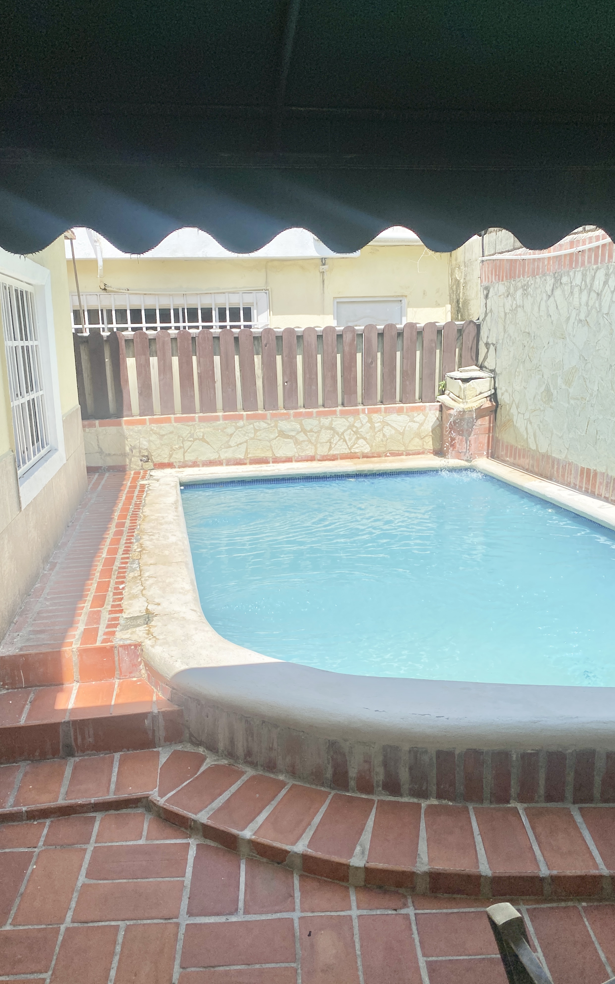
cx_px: 311
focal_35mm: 28
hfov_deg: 44.5
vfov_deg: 66.5
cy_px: 498
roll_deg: +2.1
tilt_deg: -11.8
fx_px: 751
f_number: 1.8
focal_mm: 4.25
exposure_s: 1/2571
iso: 32
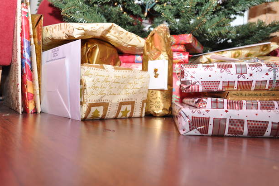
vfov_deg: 46.4
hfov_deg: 65.5
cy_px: 95
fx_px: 217
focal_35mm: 28
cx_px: 142
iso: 640
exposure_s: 1/60
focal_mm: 18
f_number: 5.6
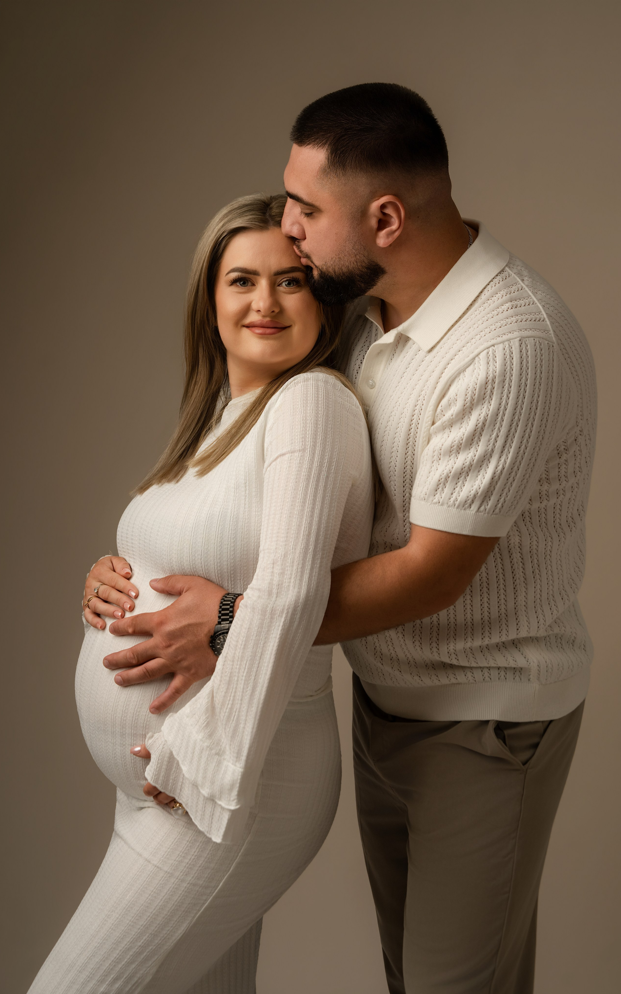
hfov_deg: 16.1
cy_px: 500
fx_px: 2193
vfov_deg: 25.5
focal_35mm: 81
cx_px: 330
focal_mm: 79
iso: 125
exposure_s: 1/160
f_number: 5.6
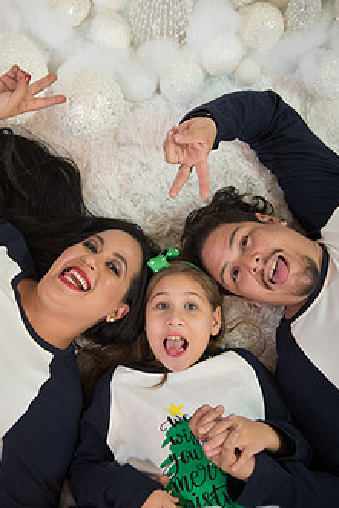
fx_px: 959
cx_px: 113
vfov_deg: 29.6
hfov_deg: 20.0
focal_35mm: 68
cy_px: 239
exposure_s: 1/100
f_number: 4.5
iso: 1000
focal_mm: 50
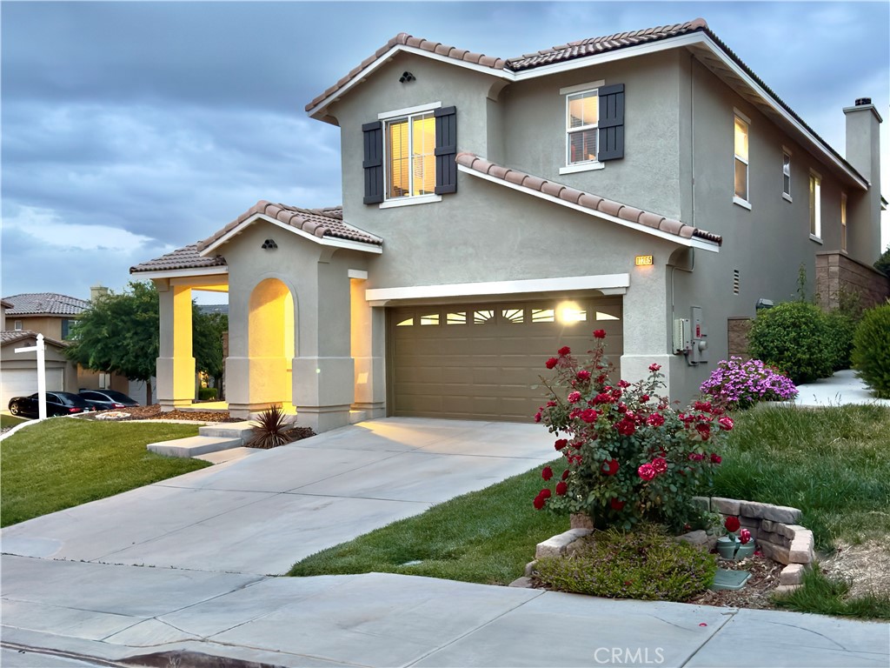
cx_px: 445
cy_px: 334
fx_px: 900
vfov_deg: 40.7
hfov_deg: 52.6
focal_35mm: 35
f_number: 1.78
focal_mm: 6.76
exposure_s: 1/24
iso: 1000
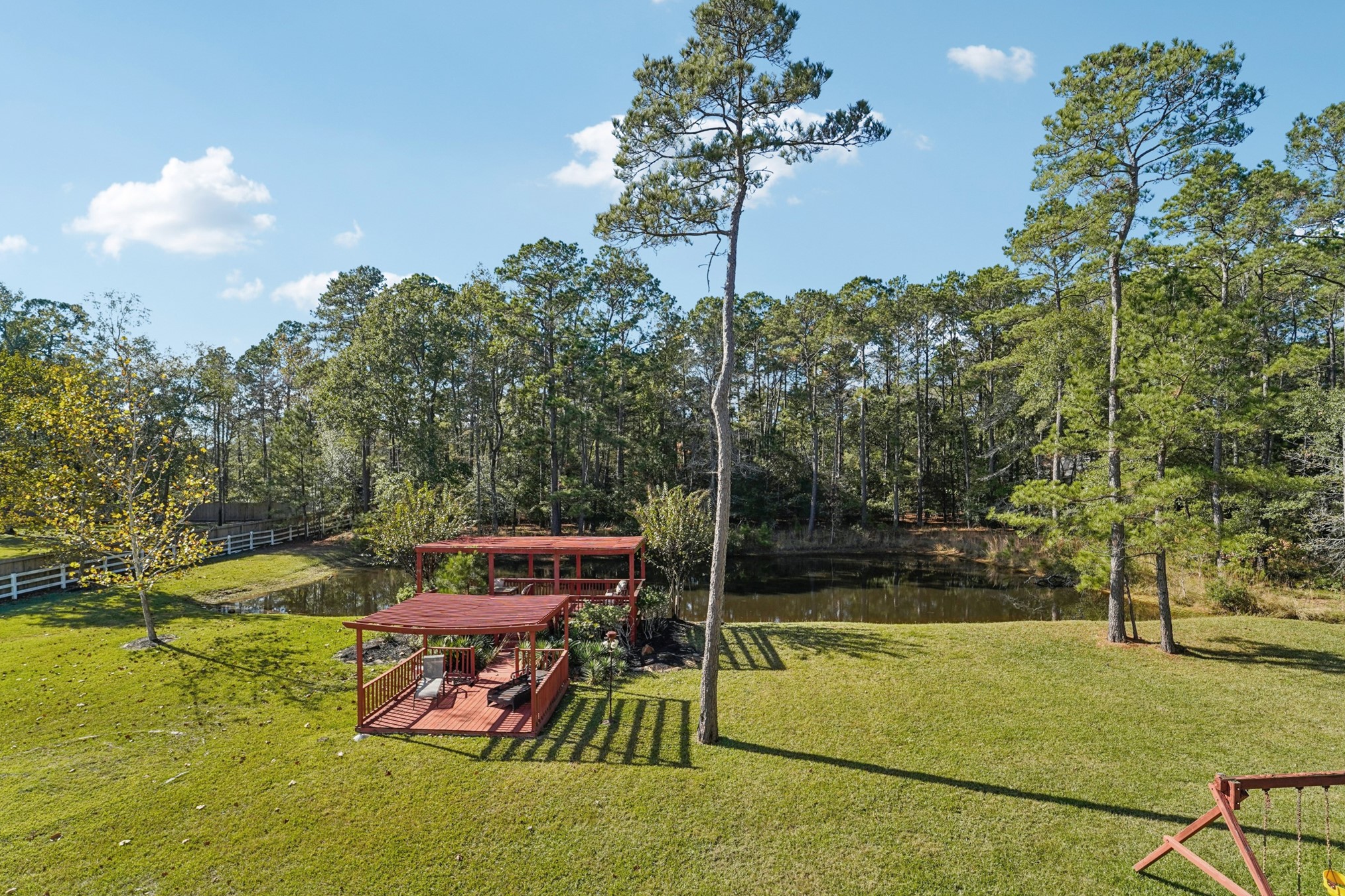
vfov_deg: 77.3
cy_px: 448
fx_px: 560
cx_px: 672
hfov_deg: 100.4
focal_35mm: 15
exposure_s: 1/640
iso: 500
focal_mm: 14
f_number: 8
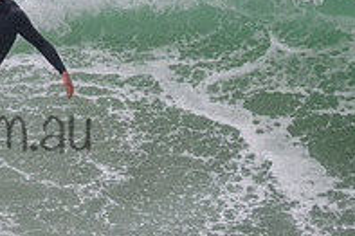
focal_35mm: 2432
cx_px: -99
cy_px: 109
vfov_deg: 0.6
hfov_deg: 0.8
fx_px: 23962
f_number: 11
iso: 560
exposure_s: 1/2000
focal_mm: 600
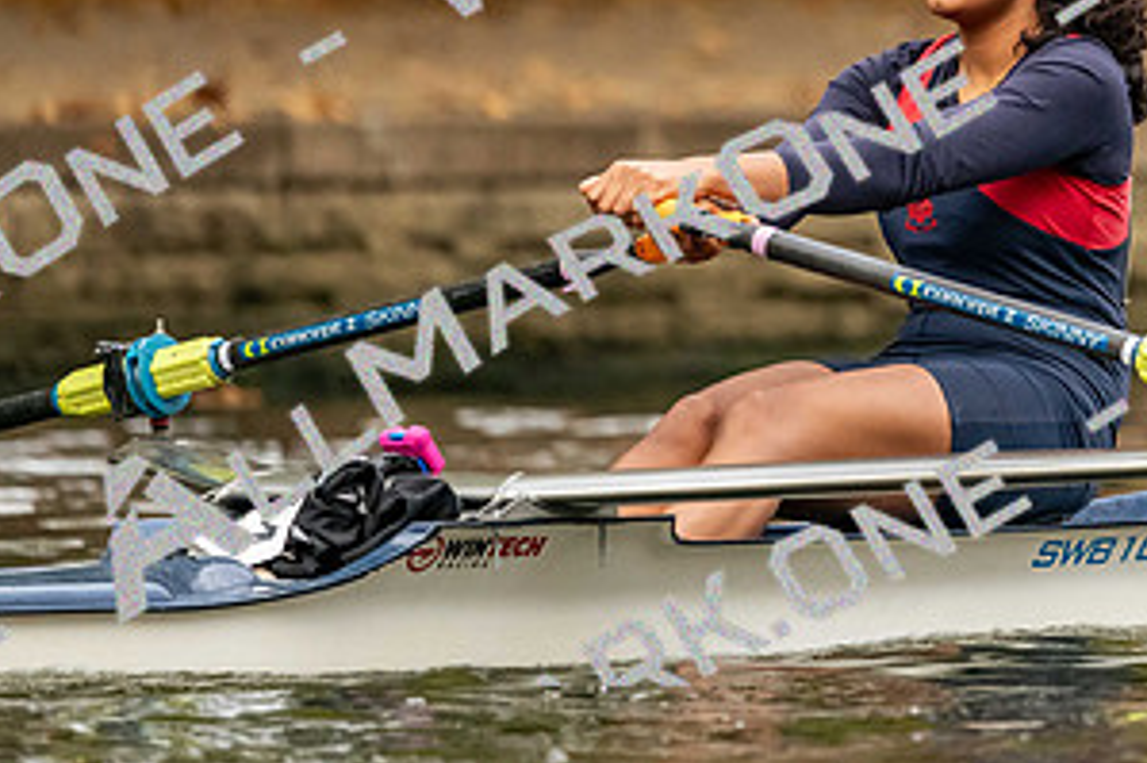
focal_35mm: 777
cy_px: 29
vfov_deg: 1.8
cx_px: 882
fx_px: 24741
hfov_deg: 2.7
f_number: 4.5
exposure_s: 1/2500
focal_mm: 400
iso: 4000
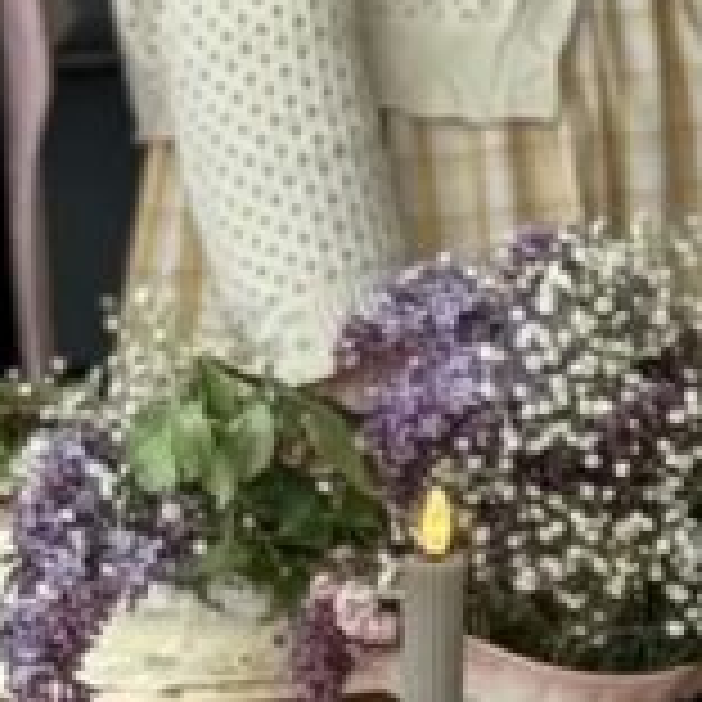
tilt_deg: -8.1
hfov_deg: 4.1
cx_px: 2146
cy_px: 58
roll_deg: -0.9
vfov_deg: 4.2
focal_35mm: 418
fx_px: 9591
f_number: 1.78
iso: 64
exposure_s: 1/275
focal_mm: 6.76
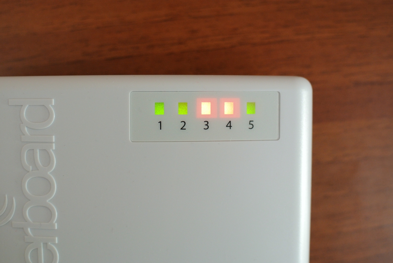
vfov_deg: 27.6
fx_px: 535
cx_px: 196
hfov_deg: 40.3
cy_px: 132
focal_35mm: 49
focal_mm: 18.5
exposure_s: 1/60
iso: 360
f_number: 2.8
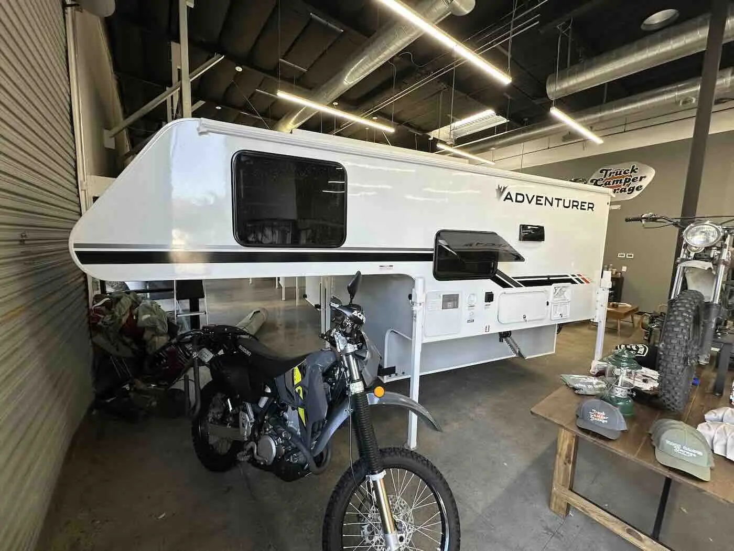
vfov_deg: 85.7
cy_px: 276
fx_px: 297
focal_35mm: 14
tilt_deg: -7.0
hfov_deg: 102.1
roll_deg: -1.8
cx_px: 367
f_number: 2.2
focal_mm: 2.22
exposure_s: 1/120
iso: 80
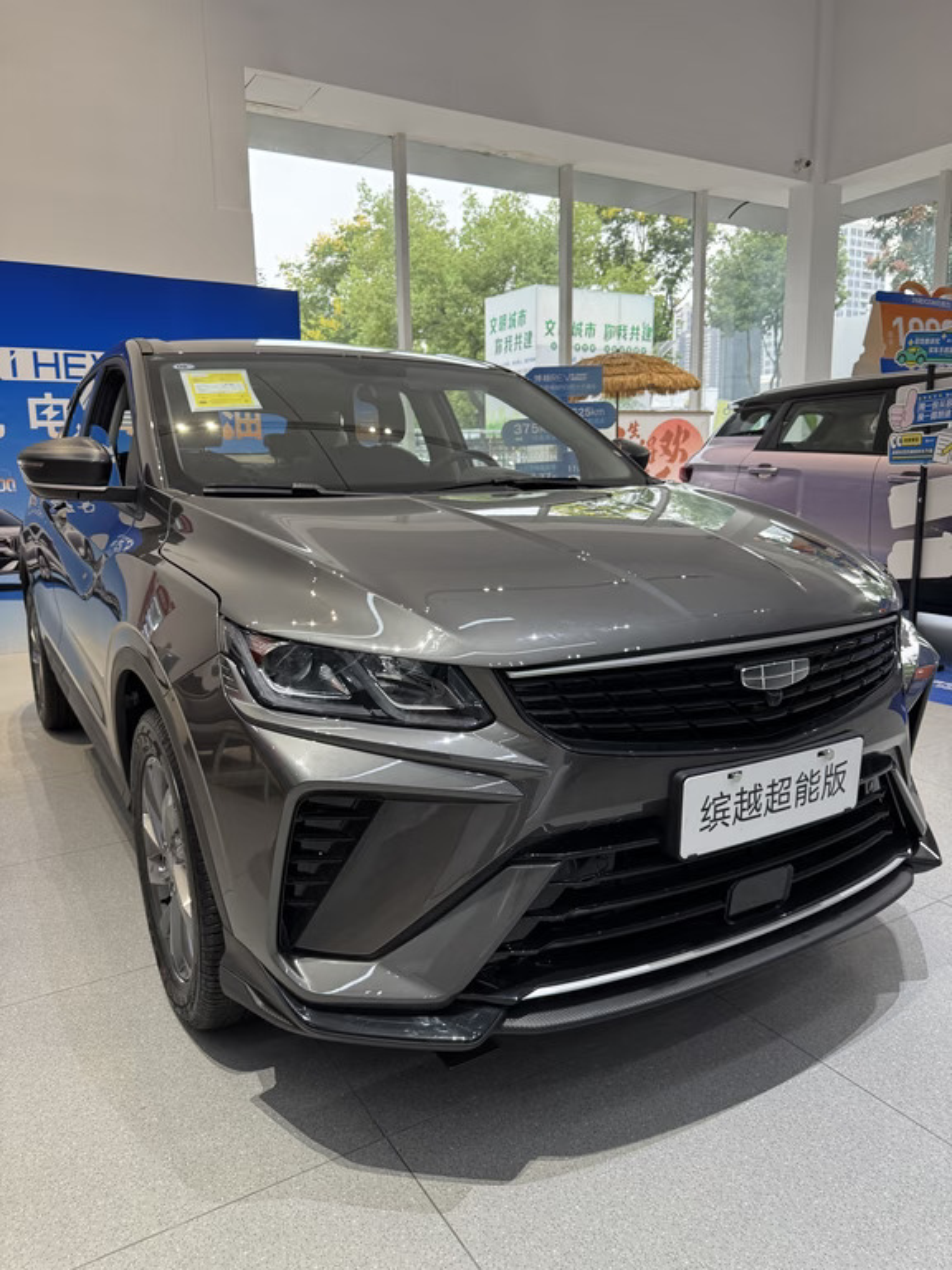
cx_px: 476
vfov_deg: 71.6
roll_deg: +1.1
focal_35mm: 24
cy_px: 635
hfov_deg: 56.8
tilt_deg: -10.1
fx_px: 880
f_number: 1.78
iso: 200
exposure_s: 1/100
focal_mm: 6.76
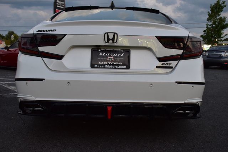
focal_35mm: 39
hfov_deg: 49.6
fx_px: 247
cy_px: 76
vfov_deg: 34.2
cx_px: 114
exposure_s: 1/15
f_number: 6.3
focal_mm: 26
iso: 900
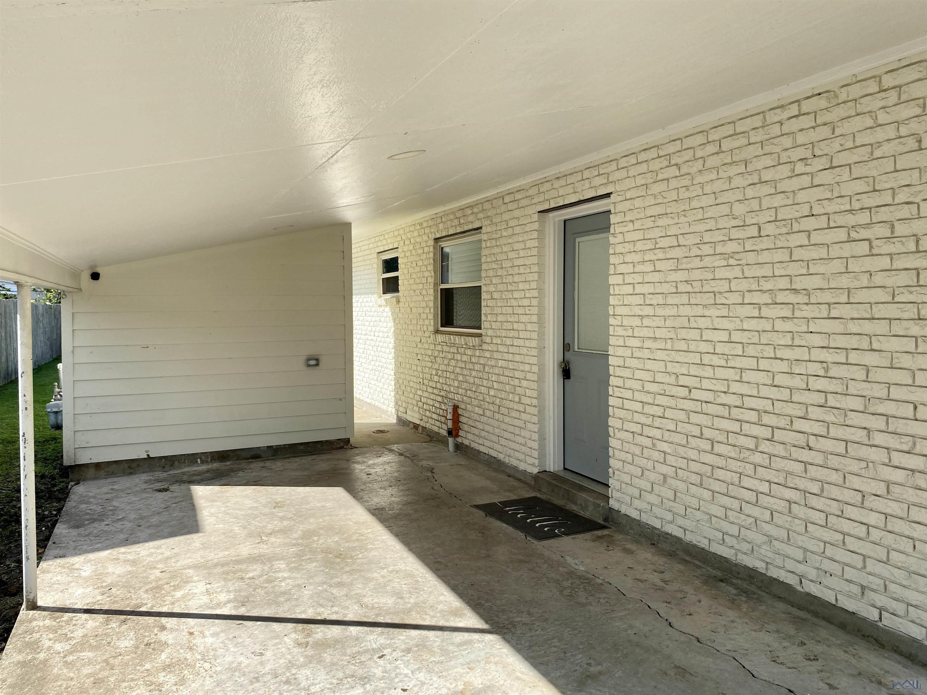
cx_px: 464
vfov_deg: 53.1
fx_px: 696
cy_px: 348
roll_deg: +0.1
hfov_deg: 67.3
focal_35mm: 26
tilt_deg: -3.1
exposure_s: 1/1346
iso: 32
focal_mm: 4.25
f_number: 1.8
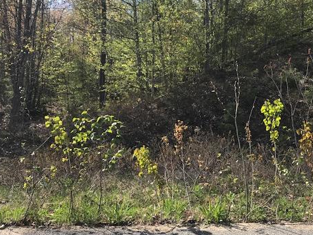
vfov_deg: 36.4
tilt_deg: +2.7
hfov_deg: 47.3
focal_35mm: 39
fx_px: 353
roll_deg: -1.9
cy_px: 76
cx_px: 198
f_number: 1.8
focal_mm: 3.99
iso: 20
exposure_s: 1/977
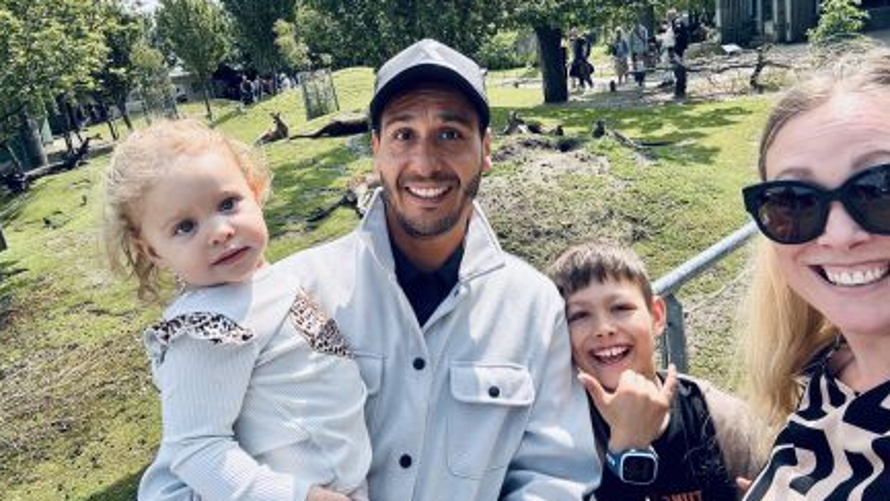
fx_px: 614
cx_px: 440
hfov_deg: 71.9
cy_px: 188
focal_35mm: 26
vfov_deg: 44.1
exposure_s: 1/462
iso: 25
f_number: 1.9
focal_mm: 2.69
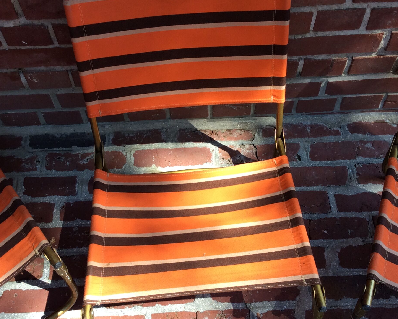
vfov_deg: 34.1
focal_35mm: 44
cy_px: 168
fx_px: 518
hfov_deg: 42.0
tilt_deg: -59.9
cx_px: 189
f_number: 2.4
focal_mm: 3.3
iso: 32
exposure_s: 1/137
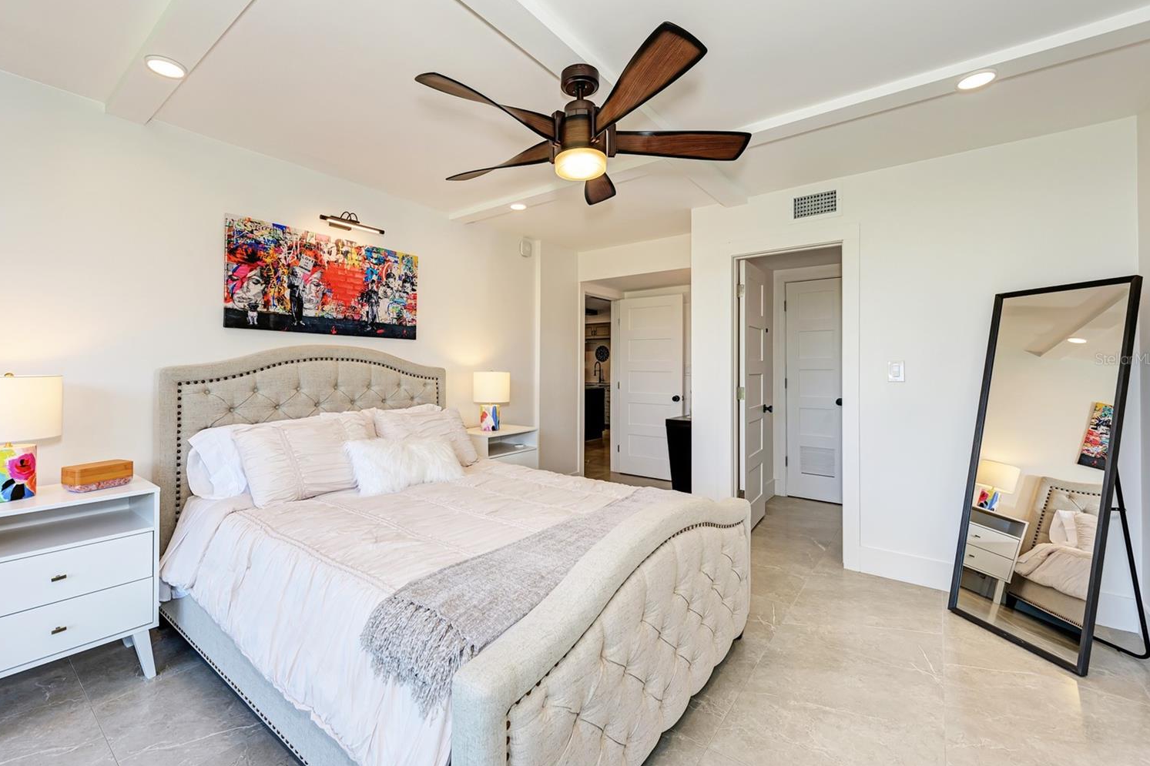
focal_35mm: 15
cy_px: 359
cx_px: 548
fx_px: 479
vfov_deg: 77.2
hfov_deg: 100.3
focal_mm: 14
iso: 160
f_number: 5.6
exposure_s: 1/50
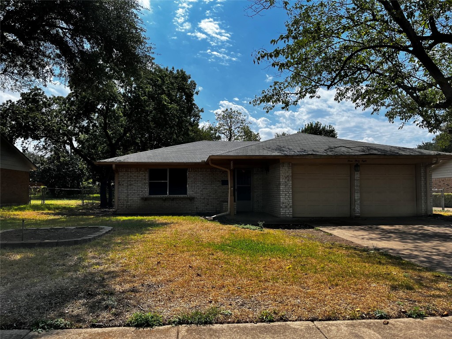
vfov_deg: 53.1
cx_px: 226
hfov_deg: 67.3
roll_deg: +0.3
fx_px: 339
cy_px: 170
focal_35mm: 26
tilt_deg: +3.2
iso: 50
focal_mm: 5.1
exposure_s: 1/4310
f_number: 1.6
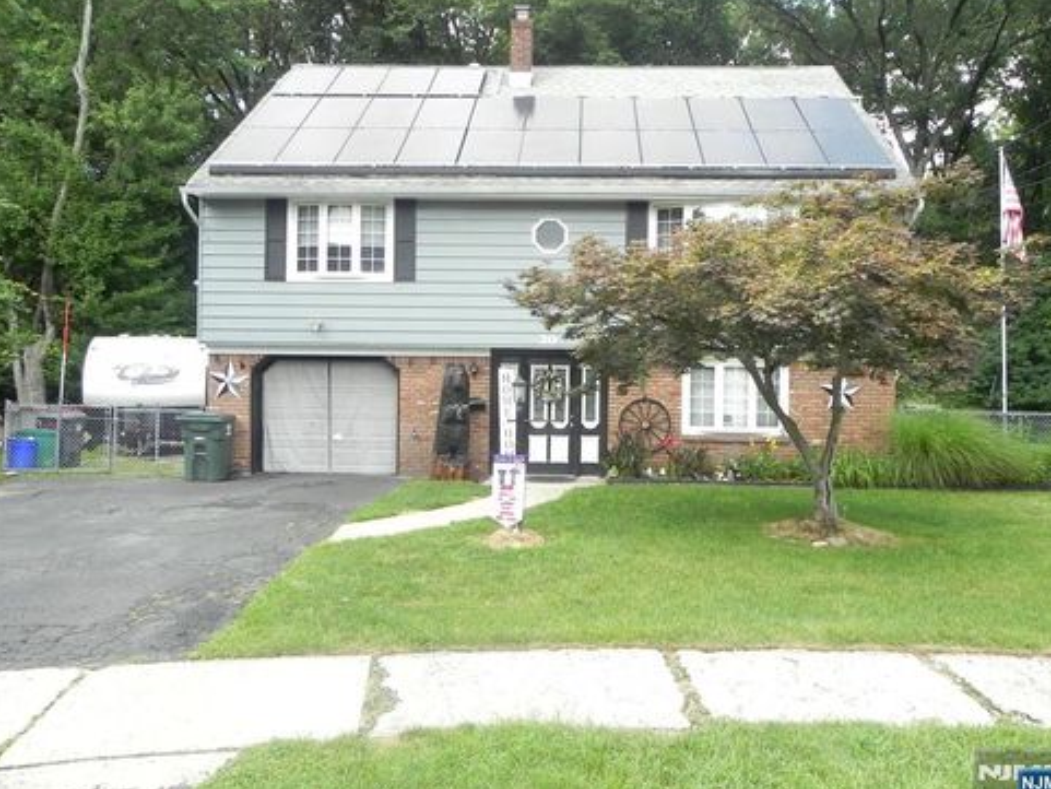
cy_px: 388
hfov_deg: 65.3
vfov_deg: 51.4
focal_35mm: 27
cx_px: 535
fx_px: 820
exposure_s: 1/130
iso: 160
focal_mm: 4.6
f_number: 4.5
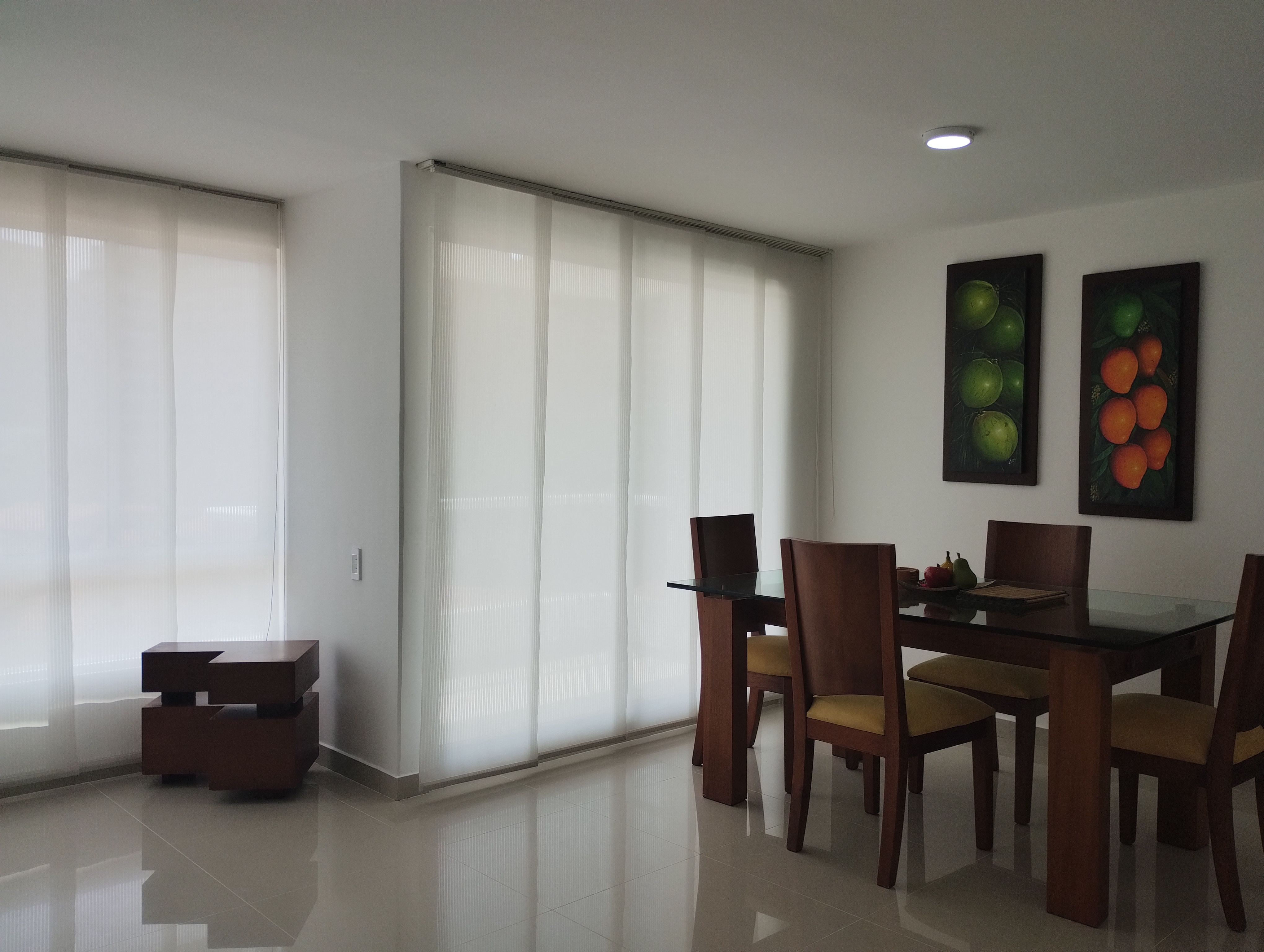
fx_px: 1024
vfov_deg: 49.9
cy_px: 476
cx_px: 632
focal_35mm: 28
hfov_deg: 63.4
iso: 100
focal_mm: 4.27
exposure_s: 1/242
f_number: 1.8
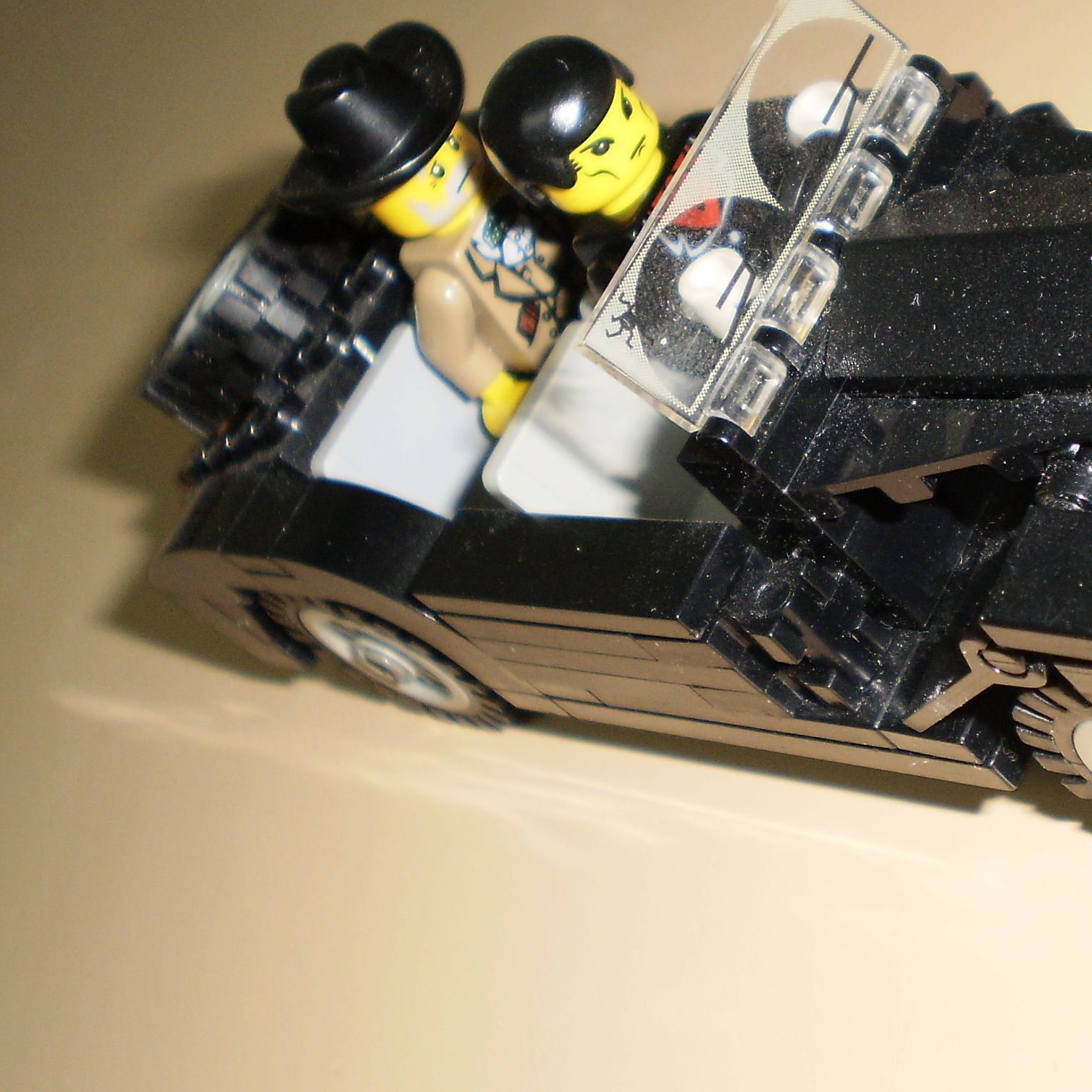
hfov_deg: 26.8
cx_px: 880
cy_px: 473
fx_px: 2248
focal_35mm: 63
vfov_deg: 27.3
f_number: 3.5
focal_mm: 7.4
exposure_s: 1/30
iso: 125
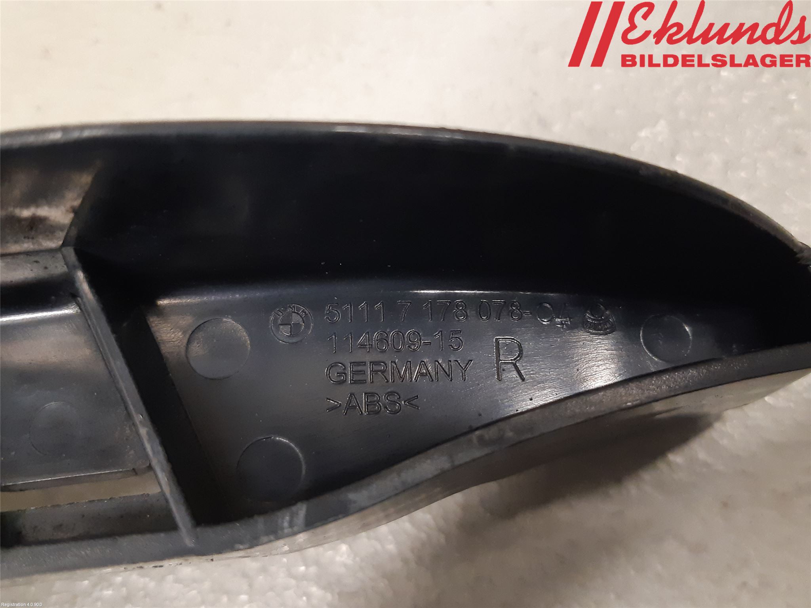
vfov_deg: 53.1
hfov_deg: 67.3
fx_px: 609
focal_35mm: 26
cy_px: 304
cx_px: 406
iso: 250
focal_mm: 3.93
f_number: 1.7
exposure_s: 1/50
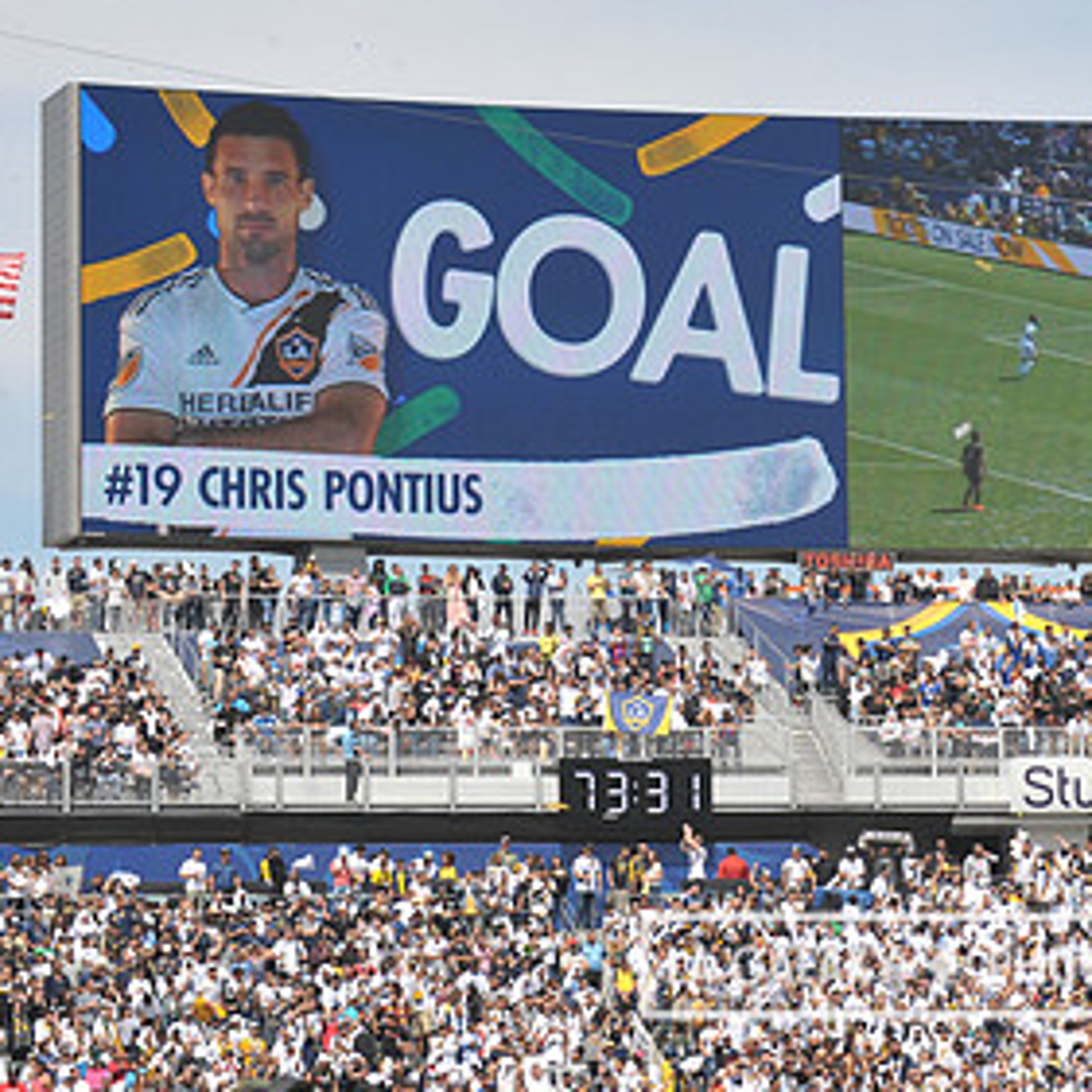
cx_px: 913
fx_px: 6389
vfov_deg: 9.8
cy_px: 381
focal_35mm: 179
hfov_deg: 9.7
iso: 250
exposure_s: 1/500
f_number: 11
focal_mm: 102
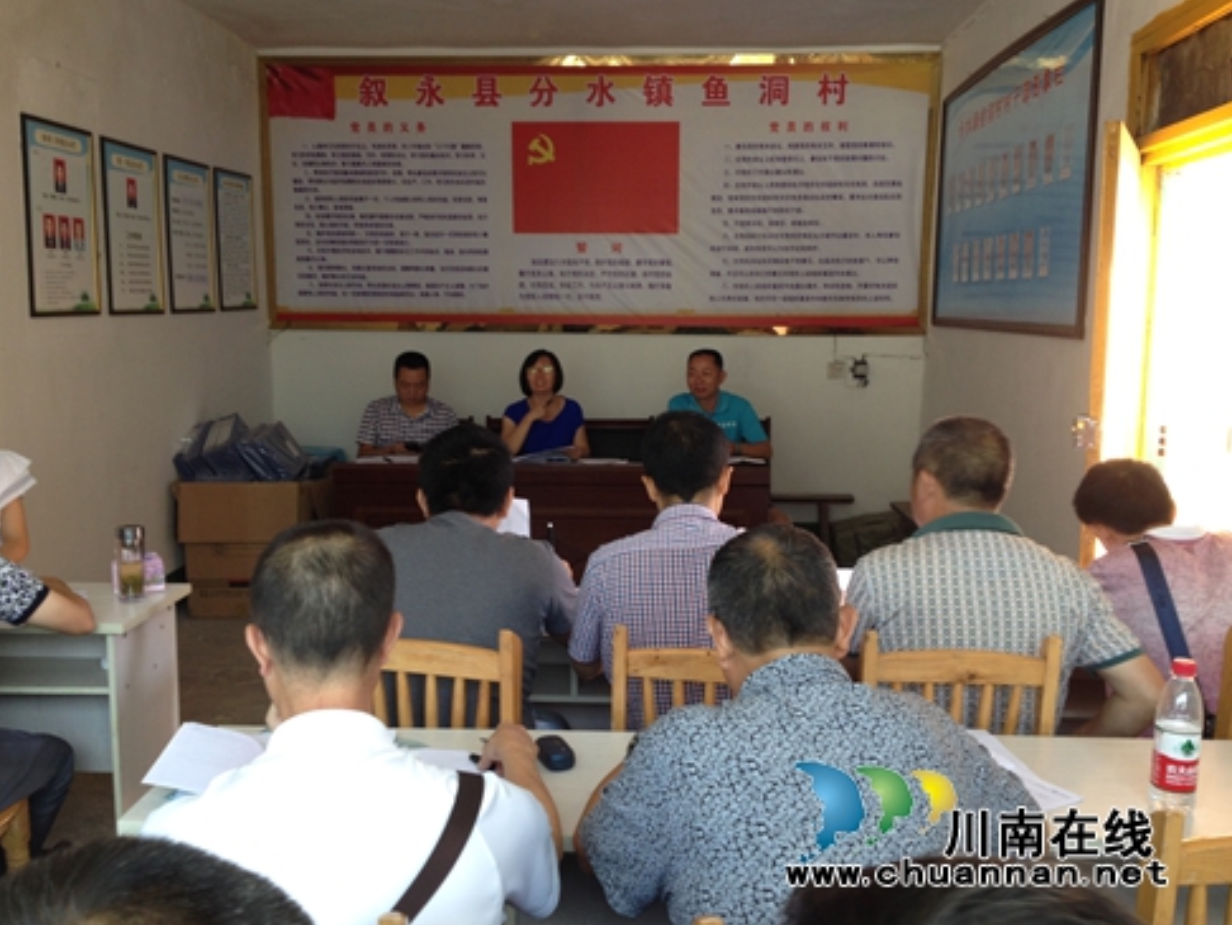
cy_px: 460
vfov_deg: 39.7
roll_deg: -0.6
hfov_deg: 51.3
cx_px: 608
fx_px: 1282
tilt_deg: -10.5
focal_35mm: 36
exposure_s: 1/24
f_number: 2.4
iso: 50
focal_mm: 4.28
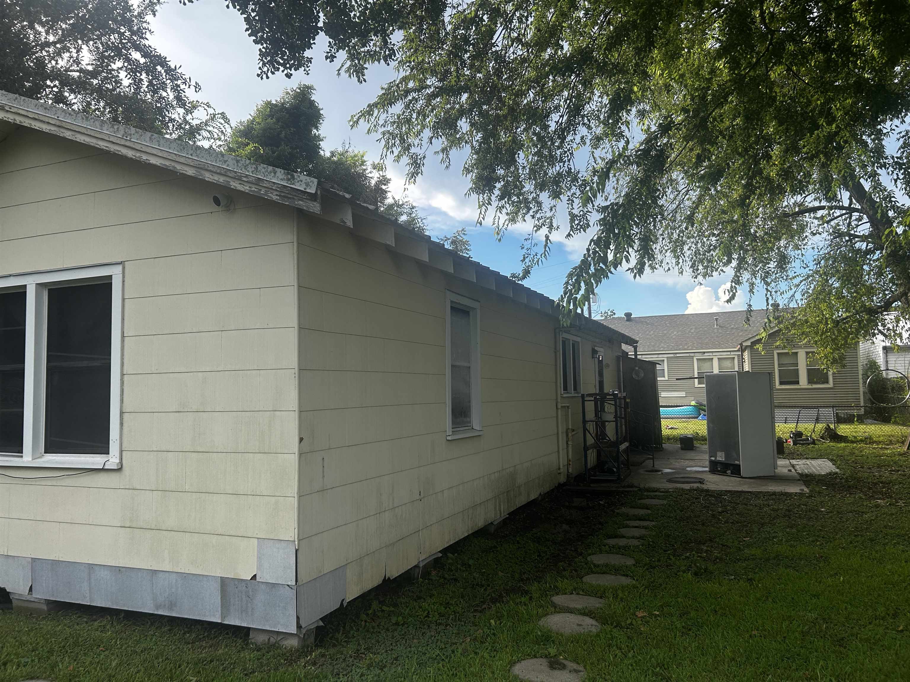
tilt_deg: +5.7
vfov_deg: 53.1
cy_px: 341
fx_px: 683
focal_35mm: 26
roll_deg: +1.5
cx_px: 455
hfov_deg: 67.3
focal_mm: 5.7
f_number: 1.5
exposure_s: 1/1171
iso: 50
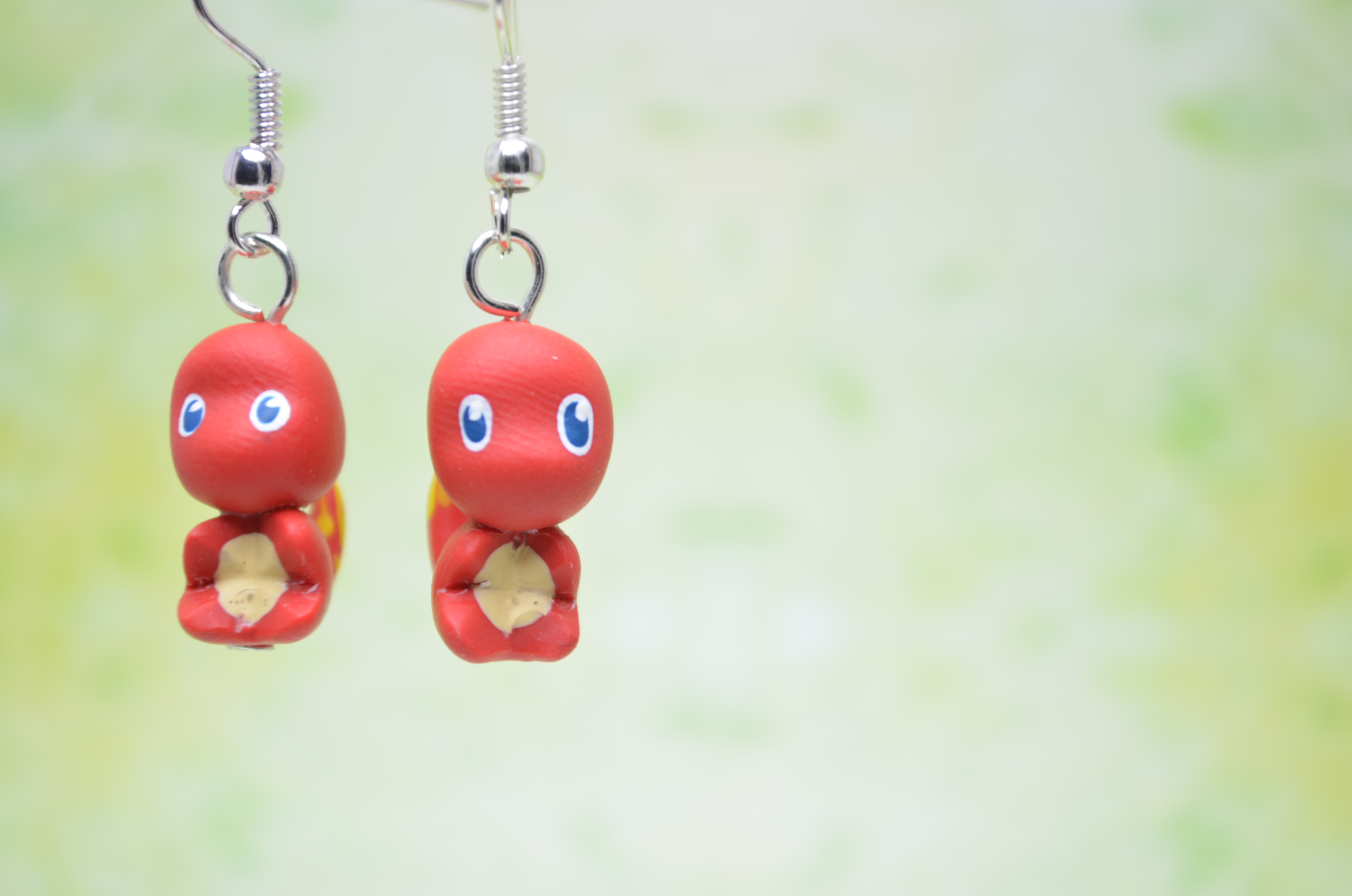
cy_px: 448
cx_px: 676
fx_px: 3092
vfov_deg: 16.5
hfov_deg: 24.7
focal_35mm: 82
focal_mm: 55
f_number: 5.6
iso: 100
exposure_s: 1/25
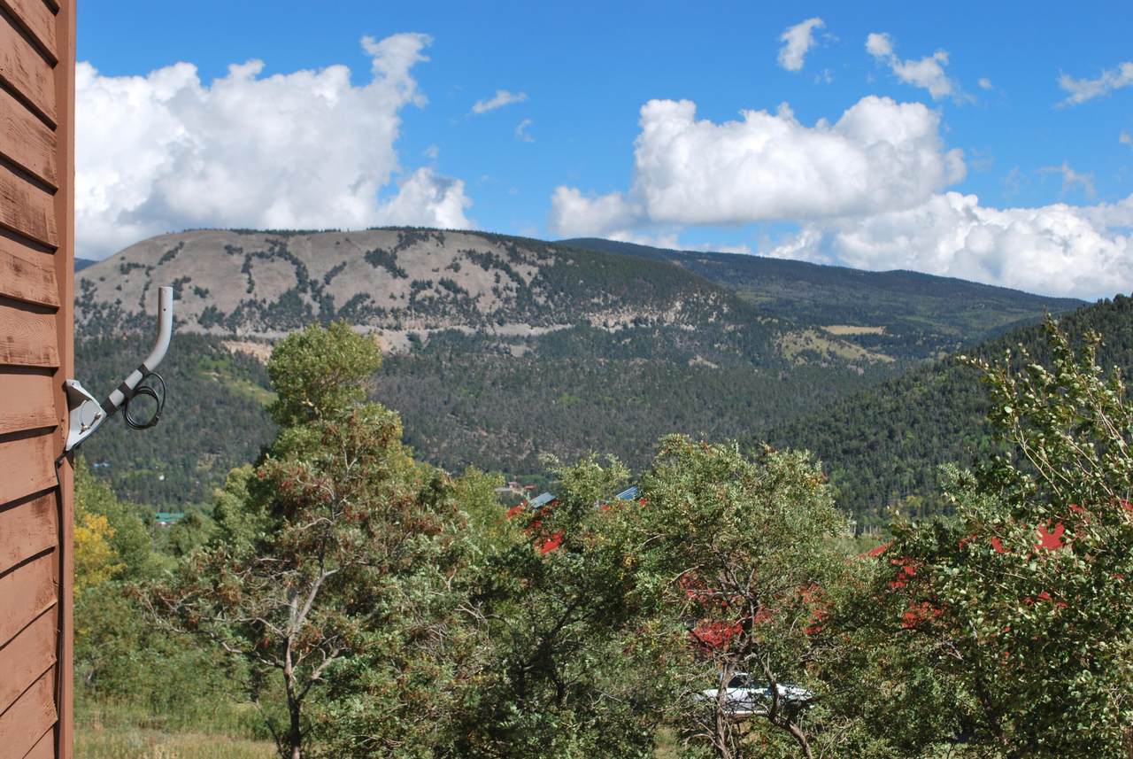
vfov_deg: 25.8
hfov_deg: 37.8
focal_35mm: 52
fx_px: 1654
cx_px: 566
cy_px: 380
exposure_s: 1/320
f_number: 9
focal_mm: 35
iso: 100
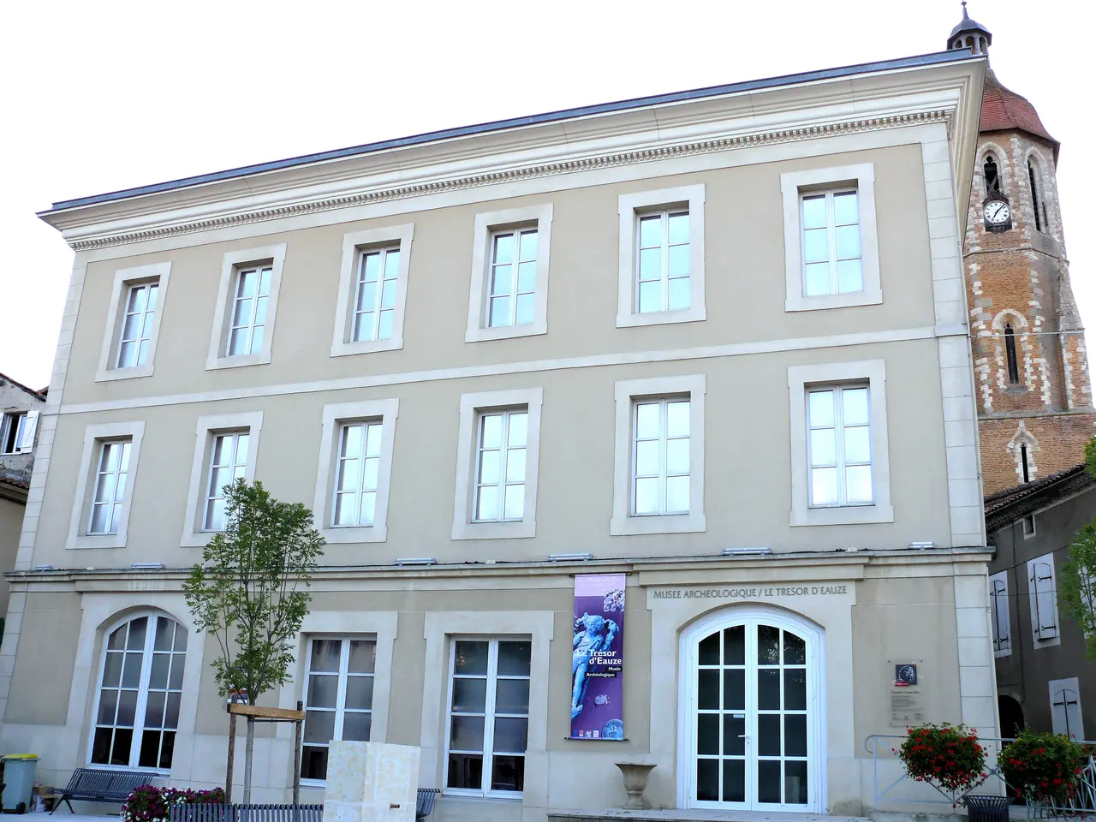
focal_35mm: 35
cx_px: 548
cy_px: 411
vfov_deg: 40.7
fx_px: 1108
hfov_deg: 52.6
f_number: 4
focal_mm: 7.4
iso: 100
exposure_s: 1/125
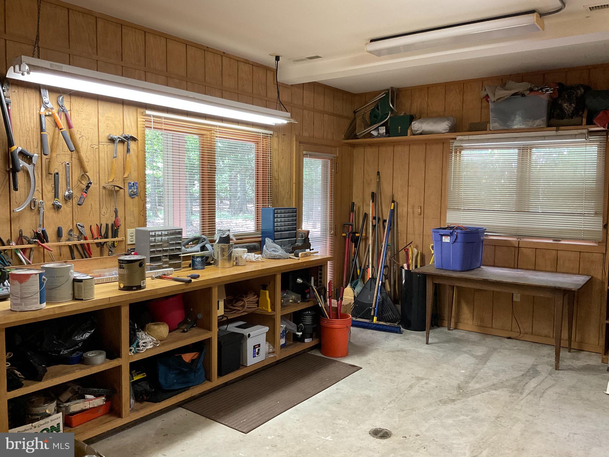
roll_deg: -0.5
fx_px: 510
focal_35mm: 29
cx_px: 304
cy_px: 228
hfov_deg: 61.7
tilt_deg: -4.4
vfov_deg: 48.2
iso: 100
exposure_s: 1/60
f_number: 1.8
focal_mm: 3
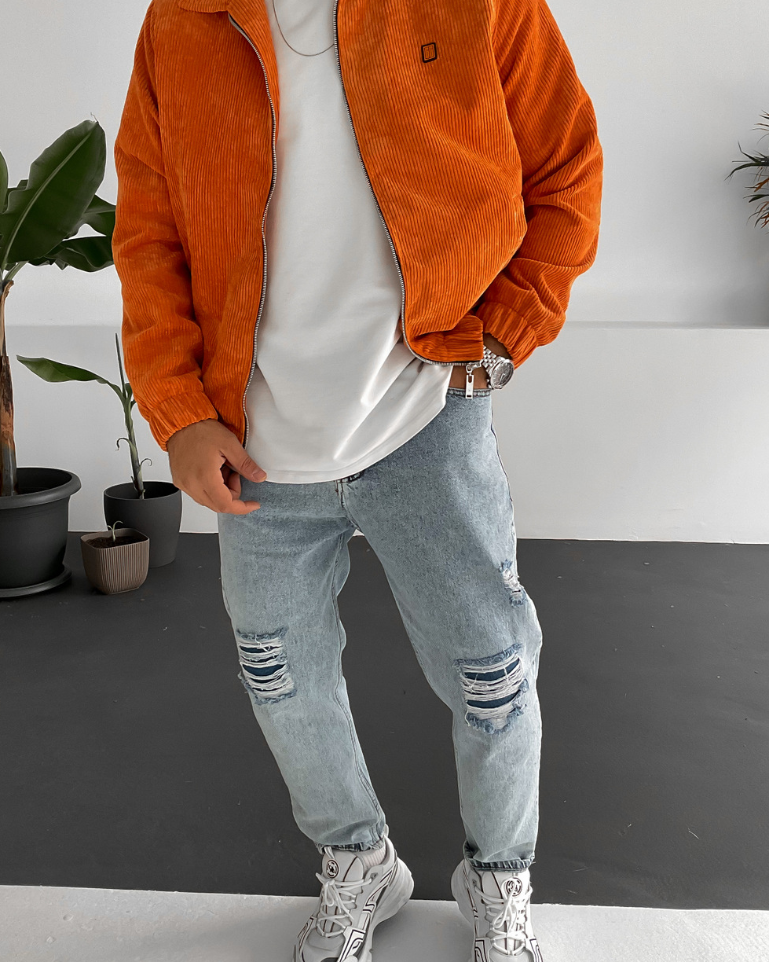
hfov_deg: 40.1
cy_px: 457
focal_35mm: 37
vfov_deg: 49.1
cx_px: 365
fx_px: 1053
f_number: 1.8
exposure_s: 1/75
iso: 64
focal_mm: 3
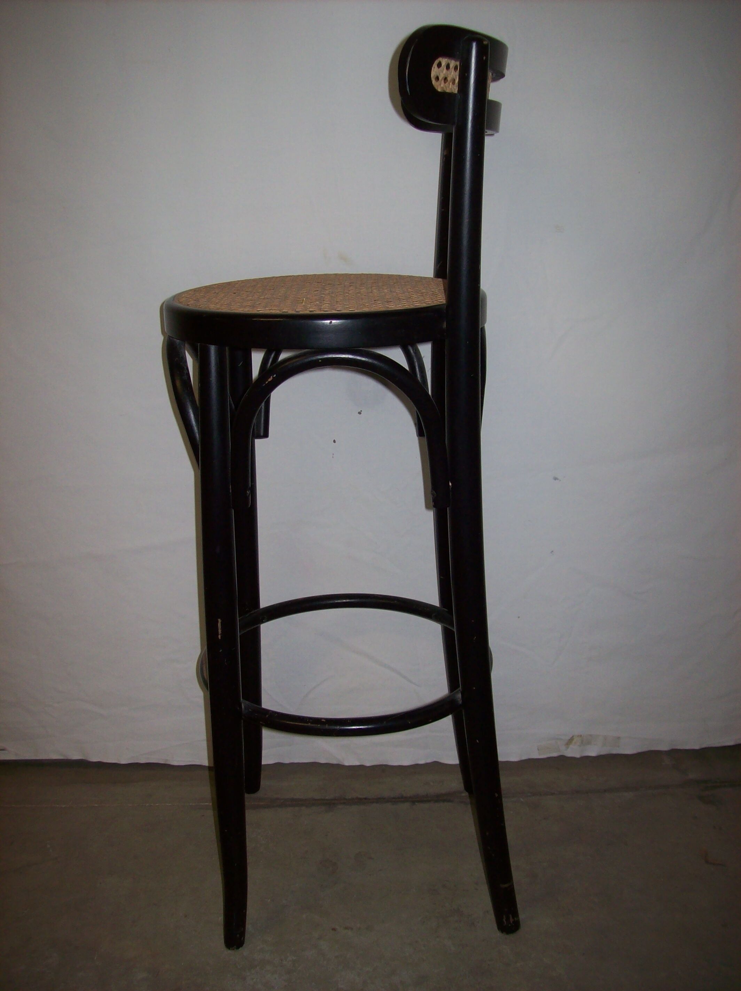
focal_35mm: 36
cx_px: 370
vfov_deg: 51.4
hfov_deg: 39.6
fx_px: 1030
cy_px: 496
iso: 80
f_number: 2.7
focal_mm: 6
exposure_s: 1/64
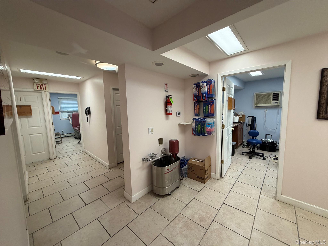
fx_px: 133
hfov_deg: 102.1
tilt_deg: -5.3
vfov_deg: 85.7
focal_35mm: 14
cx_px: 164
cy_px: 123
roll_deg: +2.5
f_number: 2.2
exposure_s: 1/120
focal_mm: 2.22
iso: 250
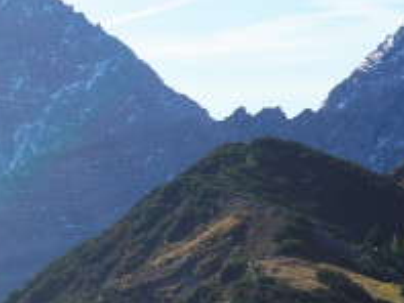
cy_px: 196
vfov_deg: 7.3
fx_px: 2393
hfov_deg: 9.3
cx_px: -262
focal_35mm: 205
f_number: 14
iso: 100
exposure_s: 1/80
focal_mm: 35
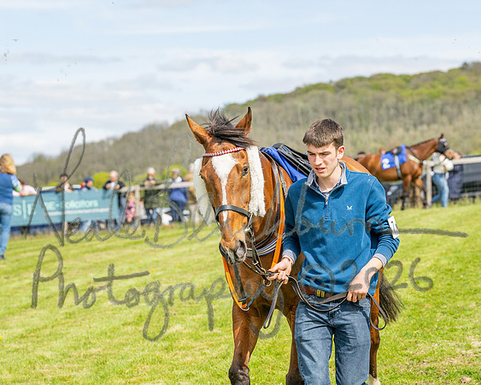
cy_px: 192
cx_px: 240
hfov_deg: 13.0
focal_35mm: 149
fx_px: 2116
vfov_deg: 10.4
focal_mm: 88
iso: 400
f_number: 4.5
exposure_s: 1/2500
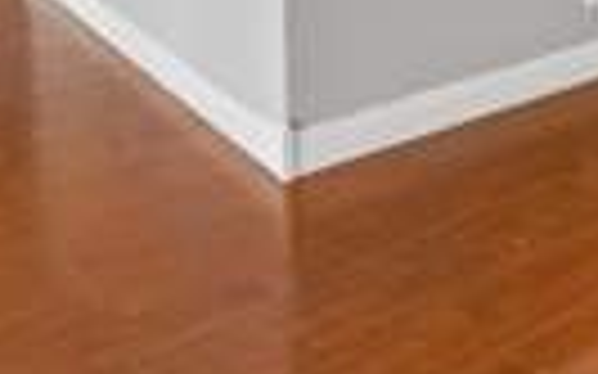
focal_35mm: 59
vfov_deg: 17.6
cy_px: -304
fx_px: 961
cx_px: 1003
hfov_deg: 23.4
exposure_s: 1/8
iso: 400
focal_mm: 16
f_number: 8
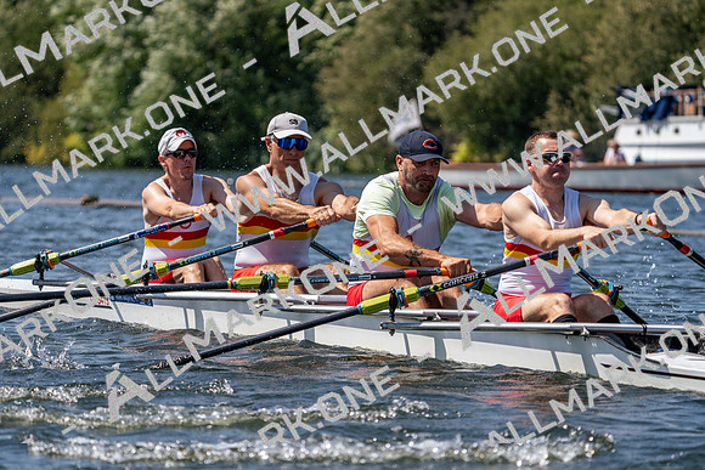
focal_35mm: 227
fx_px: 4446
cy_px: 235
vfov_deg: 6.1
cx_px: 352
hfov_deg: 9.1
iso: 200
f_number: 5.6
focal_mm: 227
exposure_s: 1/2000
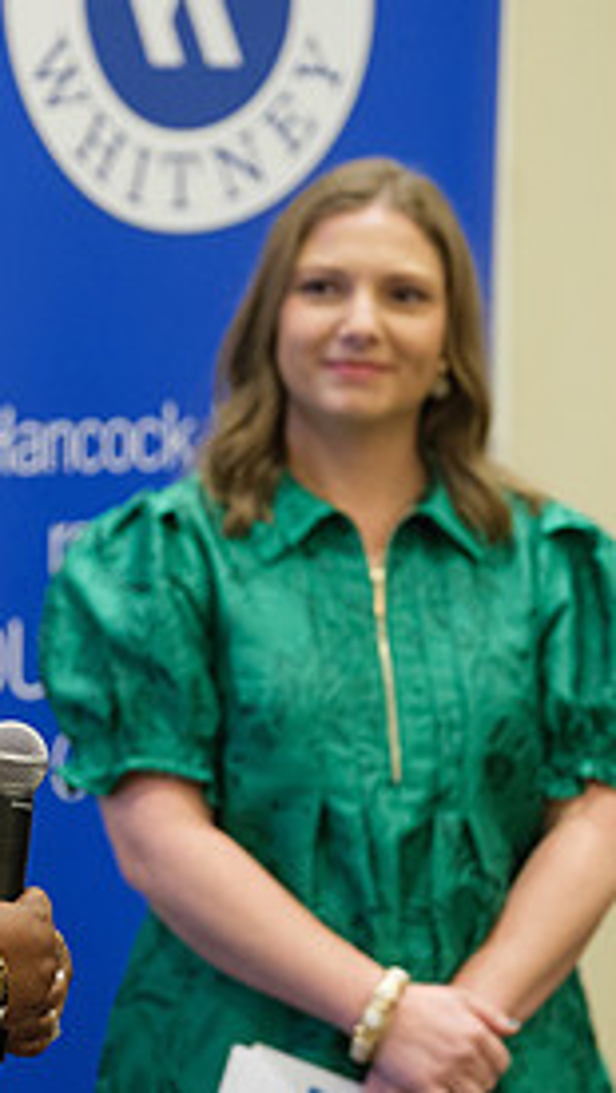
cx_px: 48
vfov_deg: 9.2
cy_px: 703
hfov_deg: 5.2
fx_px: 6755
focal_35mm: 233
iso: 3200
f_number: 2.8
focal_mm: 90.6
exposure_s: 1/160
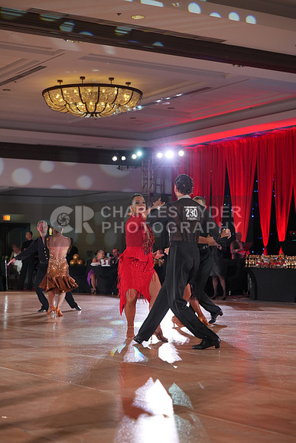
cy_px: 222
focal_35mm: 70
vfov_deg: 28.8
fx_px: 863
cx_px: 148
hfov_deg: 19.5
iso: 1250
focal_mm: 70
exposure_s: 1/320
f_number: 4
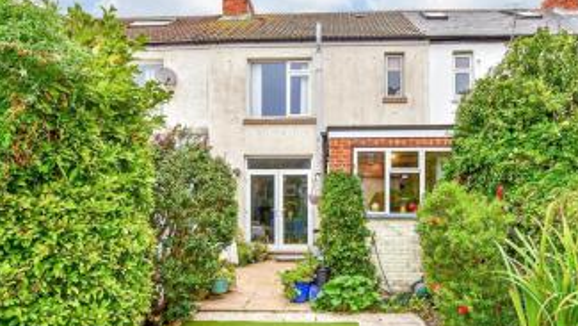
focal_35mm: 23
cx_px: 327
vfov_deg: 49.1
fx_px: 353
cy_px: 204
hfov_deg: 78.3
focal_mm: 10
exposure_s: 1/60
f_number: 8
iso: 400
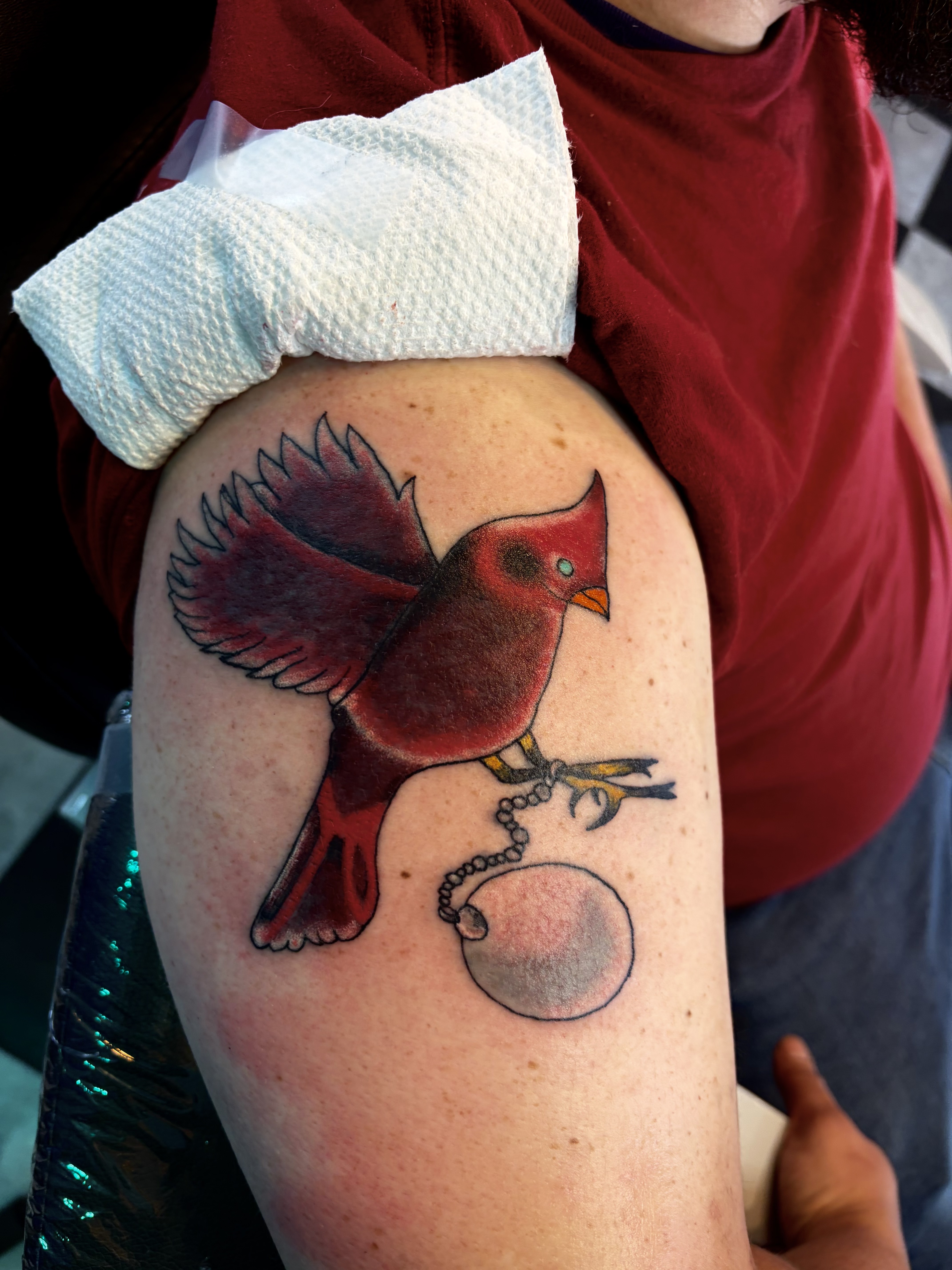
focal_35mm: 26
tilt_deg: -64.5
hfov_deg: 53.1
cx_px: 476
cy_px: 635
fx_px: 953
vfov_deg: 67.3
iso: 100
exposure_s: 1/60
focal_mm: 5.96
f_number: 1.6
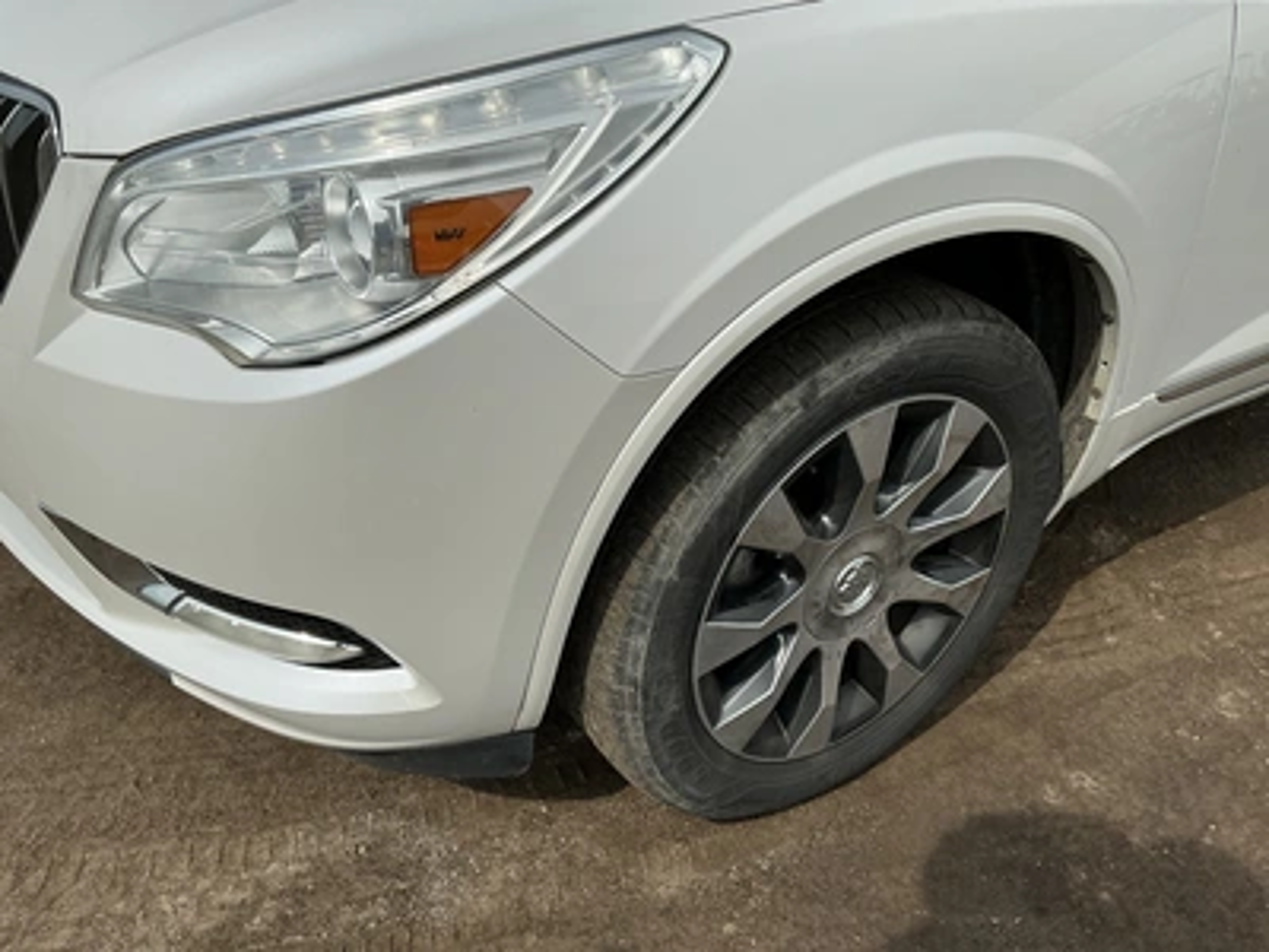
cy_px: 476
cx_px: 634
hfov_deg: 63.4
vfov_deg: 49.7
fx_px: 1026
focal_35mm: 28
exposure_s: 1/3322
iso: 25
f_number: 1.8
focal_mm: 3
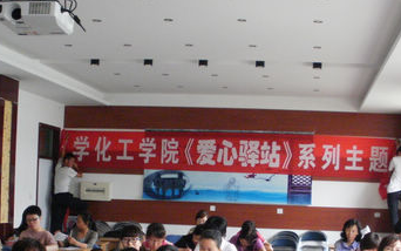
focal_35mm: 67
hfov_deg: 30.6
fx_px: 732
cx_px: 204
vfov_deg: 19.0
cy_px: 243
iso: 400
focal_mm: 6.3
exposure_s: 1/80
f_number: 3.5
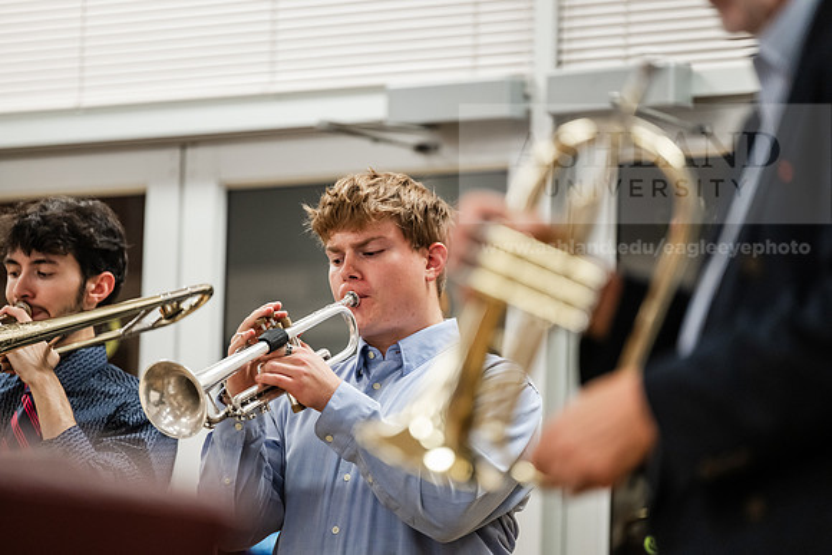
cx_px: 416
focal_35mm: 200
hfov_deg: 10.3
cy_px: 278
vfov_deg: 6.9
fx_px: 4623
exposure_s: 1/200
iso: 2000
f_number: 2.8
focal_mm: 200
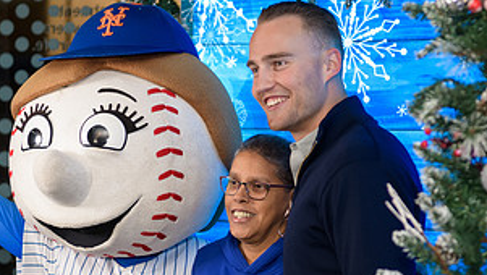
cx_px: 248
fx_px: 1616
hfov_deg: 17.1
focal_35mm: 125
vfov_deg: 9.7
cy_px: 197
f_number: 3.2
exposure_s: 1/125
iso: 400
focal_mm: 62
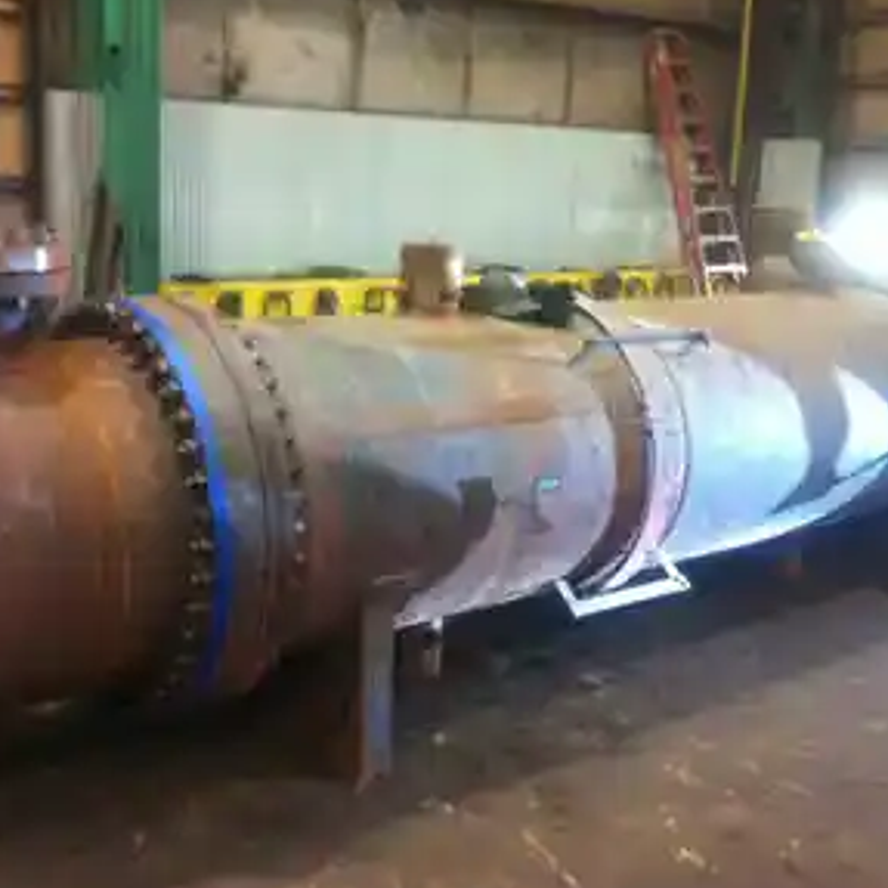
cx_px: 356
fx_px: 1248
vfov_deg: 39.2
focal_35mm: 43
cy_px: 432
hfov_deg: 39.0
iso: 400
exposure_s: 1/15
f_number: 2.8
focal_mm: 3.85
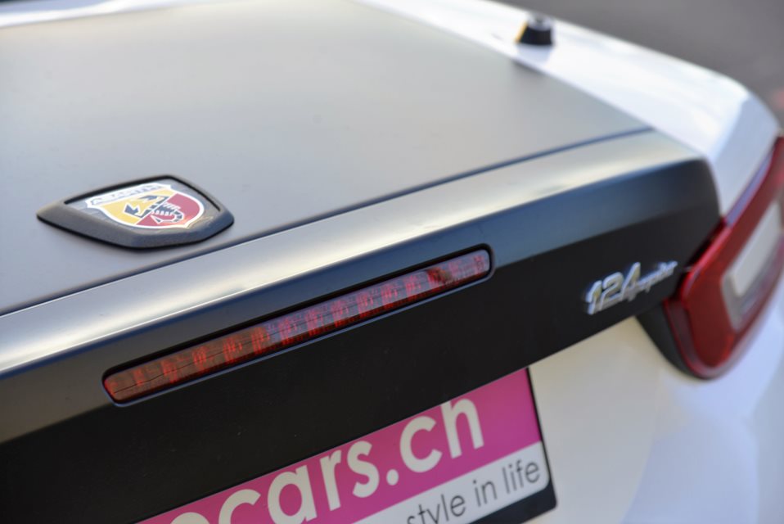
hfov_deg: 18.3
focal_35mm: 112
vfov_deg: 12.2
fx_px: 2440
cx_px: 392
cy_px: 262
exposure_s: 1/125
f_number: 5.6
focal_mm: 112
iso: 320
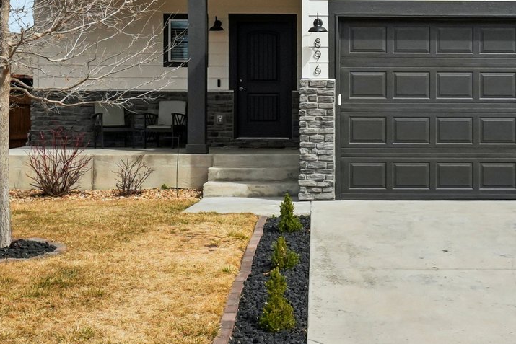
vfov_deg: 20.8
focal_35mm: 64
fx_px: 924
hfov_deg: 30.7
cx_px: 379
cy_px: 47
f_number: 8
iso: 400
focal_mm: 15
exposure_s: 1/2500
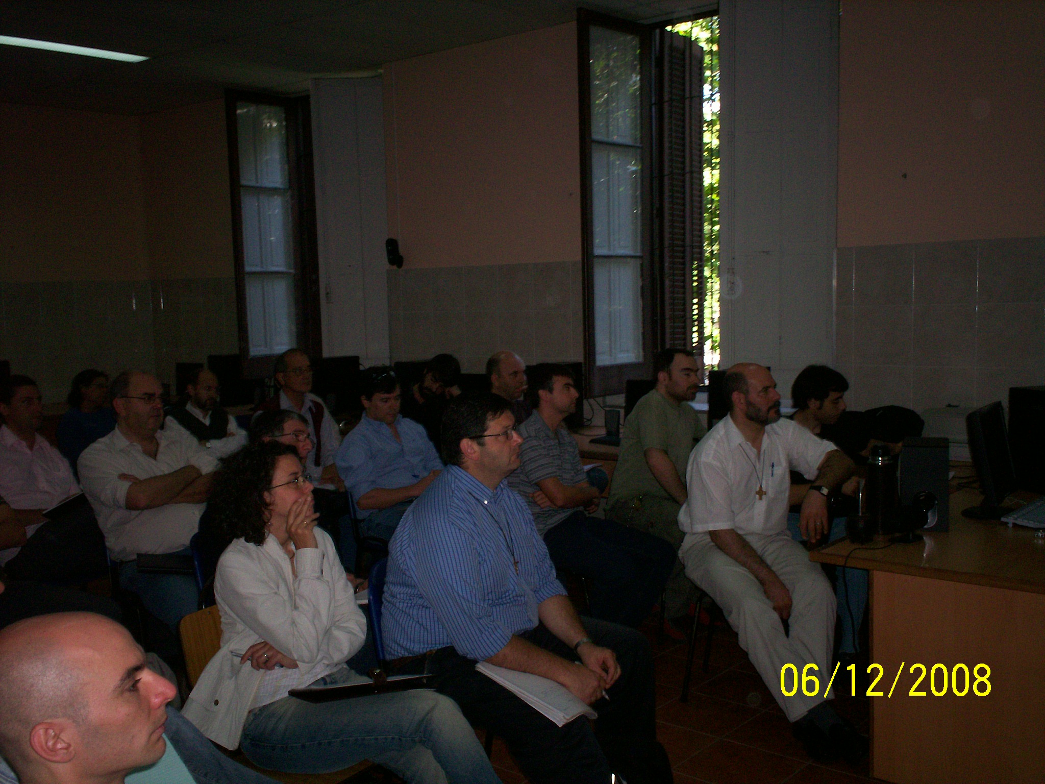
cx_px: 522
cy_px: 392
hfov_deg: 51.4
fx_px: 1087
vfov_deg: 39.7
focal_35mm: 36
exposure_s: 1/60
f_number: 4.5
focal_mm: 6
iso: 140
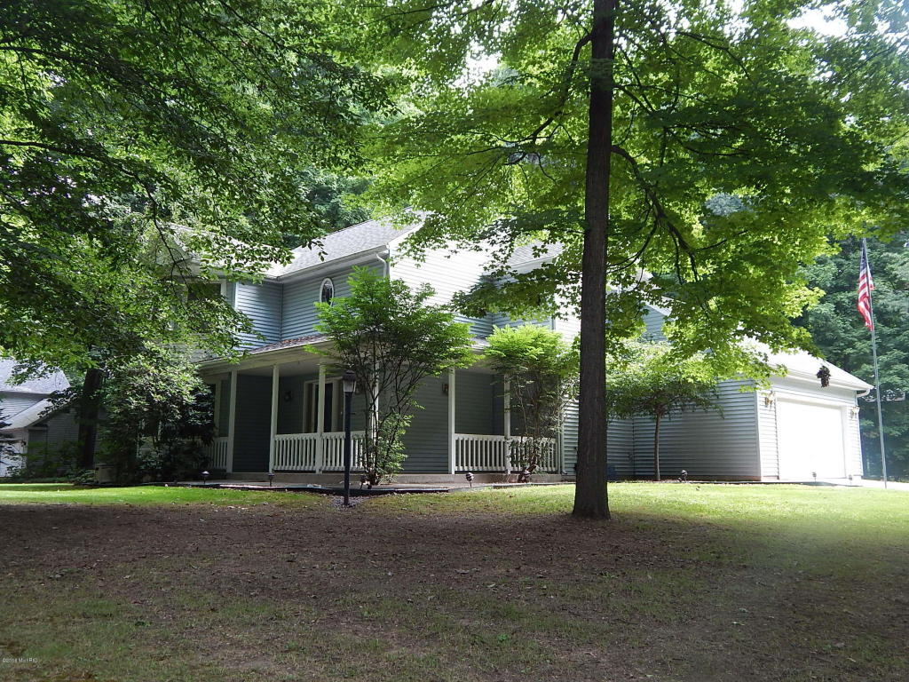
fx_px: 814
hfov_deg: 58.4
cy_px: 341
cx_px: 454
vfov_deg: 45.4
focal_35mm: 31
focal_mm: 5.6
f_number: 3.2
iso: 125
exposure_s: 1/80
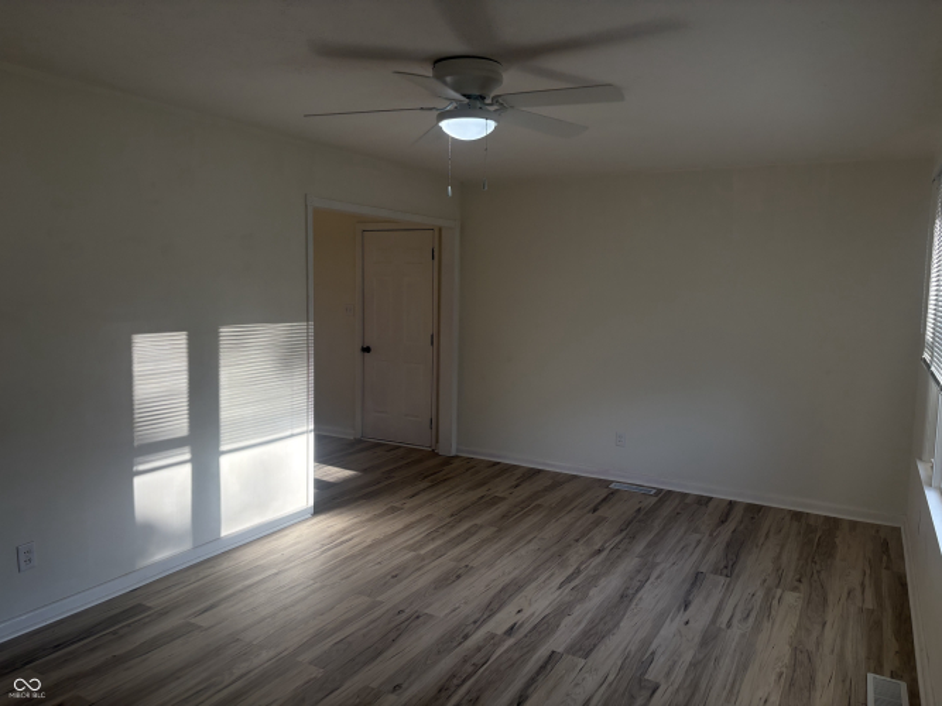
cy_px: 353
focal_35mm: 26
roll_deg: -0.5
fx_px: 707
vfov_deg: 53.0
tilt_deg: -4.9
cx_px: 471
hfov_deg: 67.3
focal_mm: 5.96
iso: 64
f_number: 1.6
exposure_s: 1/357
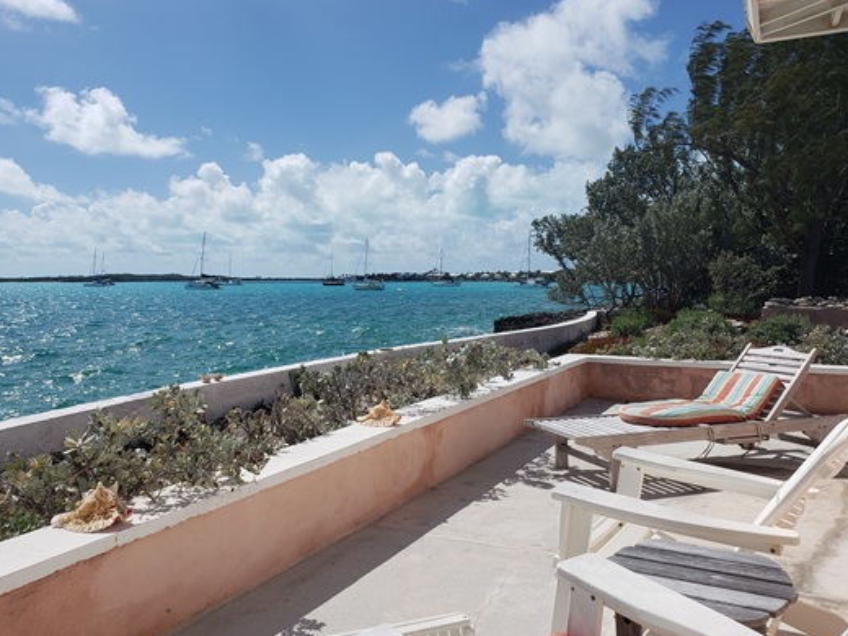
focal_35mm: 30
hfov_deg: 60.0
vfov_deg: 46.7
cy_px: 287
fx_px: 735
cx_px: 419
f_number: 2.4
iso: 50
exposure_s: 1/3464
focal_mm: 4.3
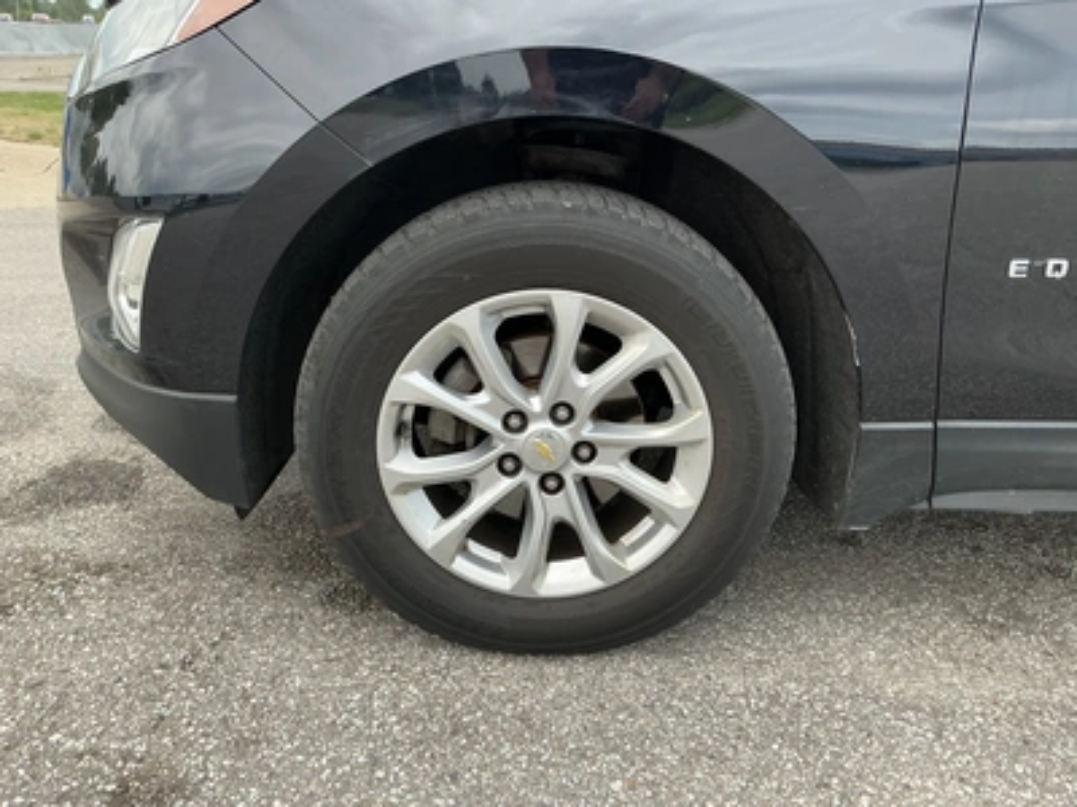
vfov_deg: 49.7
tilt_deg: -20.7
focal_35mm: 28
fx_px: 871
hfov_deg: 63.4
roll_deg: -1.6
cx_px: 538
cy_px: 404
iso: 25
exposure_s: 1/478
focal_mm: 3
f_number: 1.8
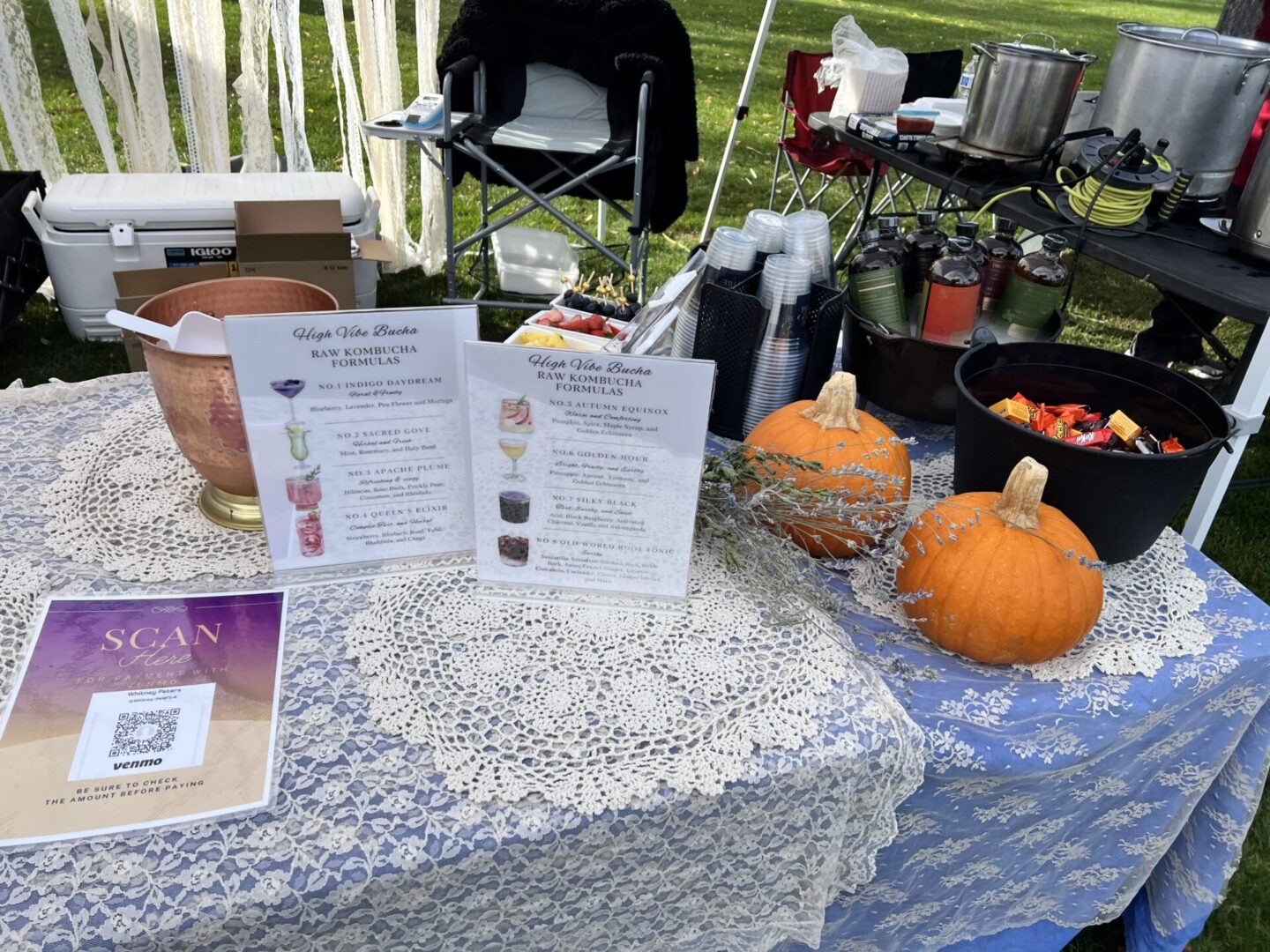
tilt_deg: -35.4
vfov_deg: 53.1
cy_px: 476
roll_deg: -2.5
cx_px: 635
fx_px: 954
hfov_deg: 67.3
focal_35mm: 26
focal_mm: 5.7
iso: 50
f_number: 1.5
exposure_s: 1/1511
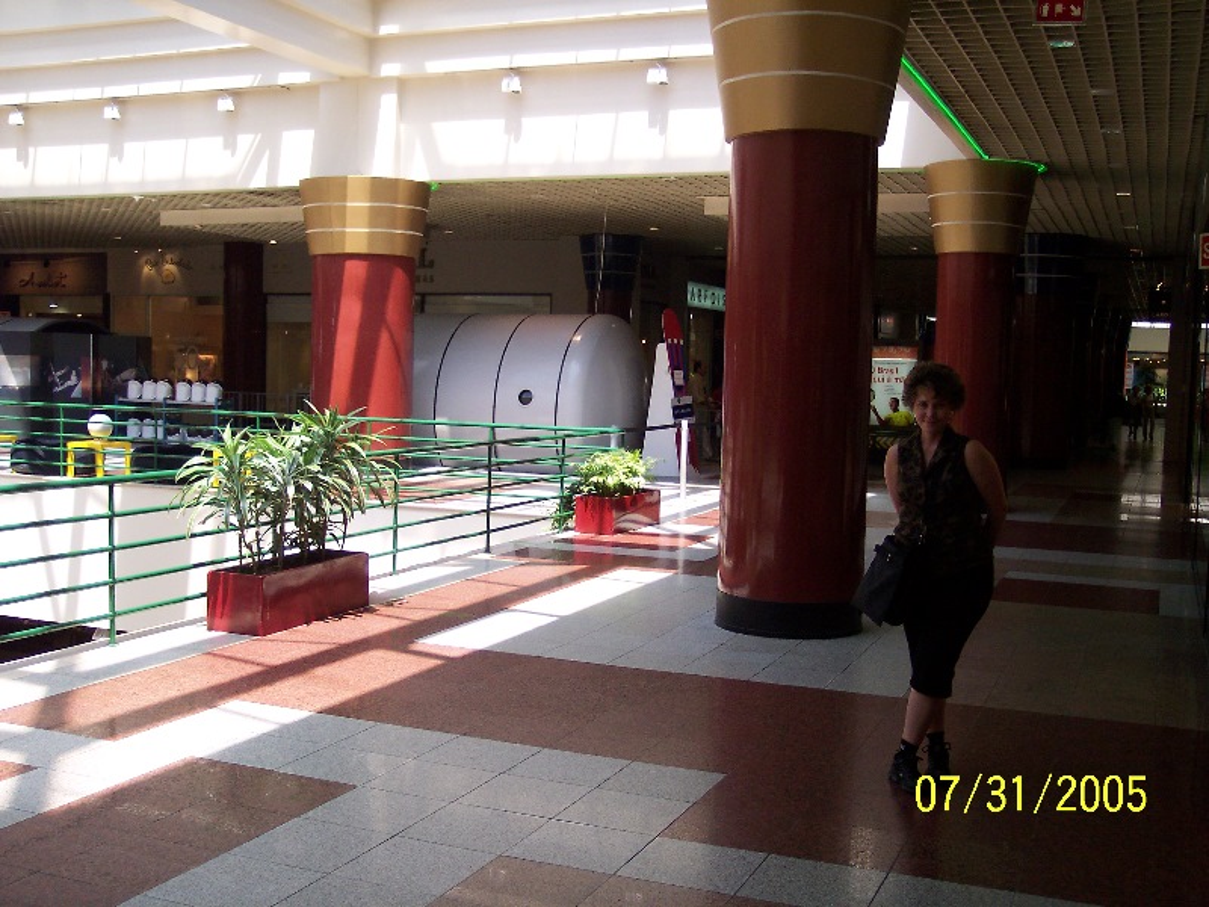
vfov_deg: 37.7
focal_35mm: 38
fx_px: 1327
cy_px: 454
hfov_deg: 49.0
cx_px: 604
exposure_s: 1/250
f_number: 2.8
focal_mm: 8
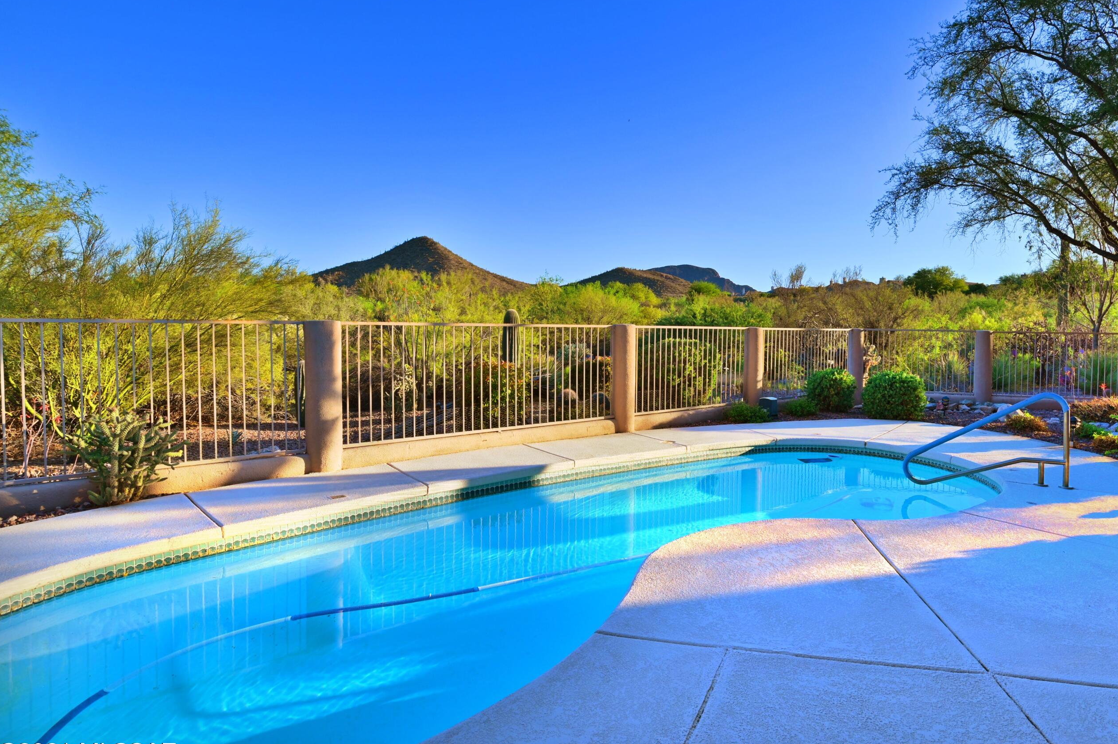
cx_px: 661
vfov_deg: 64.4
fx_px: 590
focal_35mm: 19
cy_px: 344
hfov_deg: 86.0
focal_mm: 16
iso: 100
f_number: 9
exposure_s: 1/80
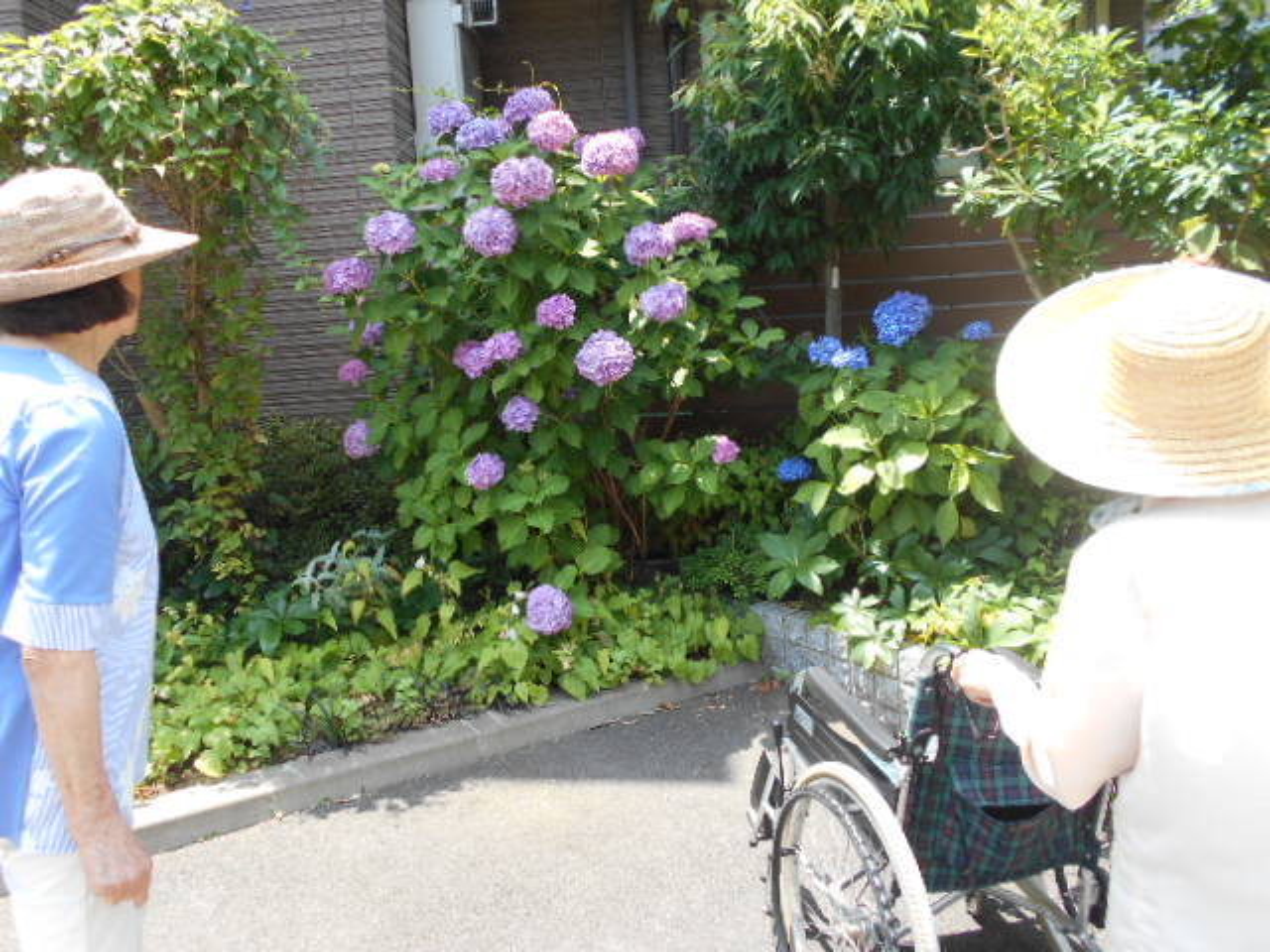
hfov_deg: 67.3
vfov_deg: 53.1
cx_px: 635
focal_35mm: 26
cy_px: 476
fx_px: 954
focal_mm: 4.6
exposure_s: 1/160
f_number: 3.2
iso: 80
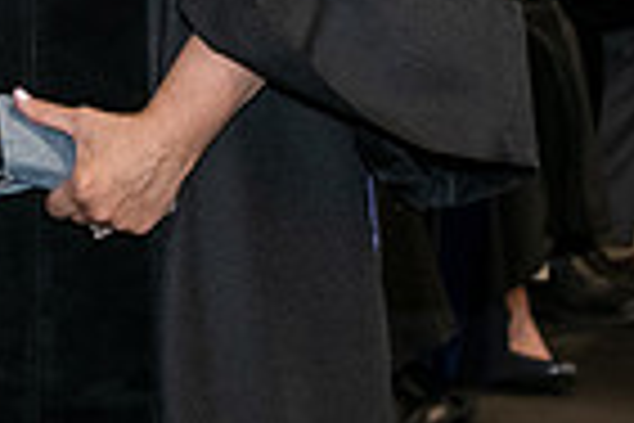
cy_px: -425
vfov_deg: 4.7
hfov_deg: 7.1
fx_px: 5054
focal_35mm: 287
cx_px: -351
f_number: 5.6
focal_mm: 70
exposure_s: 1/200
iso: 2500
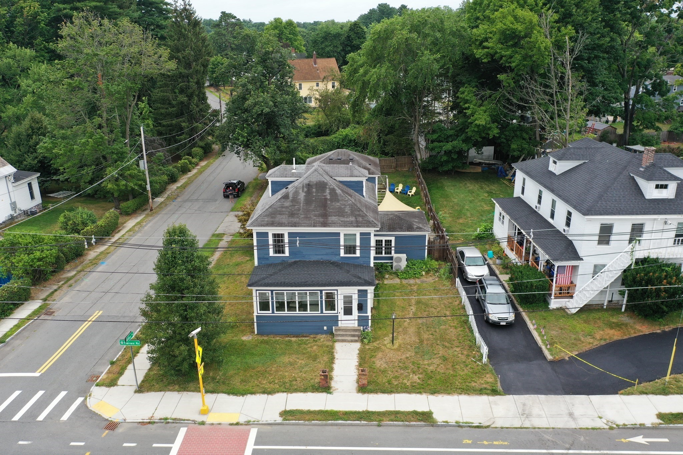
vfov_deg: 46.4
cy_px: 228
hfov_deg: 65.5
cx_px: 342
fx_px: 531
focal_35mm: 28
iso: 100
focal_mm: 10.26
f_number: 3.5
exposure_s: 1/60
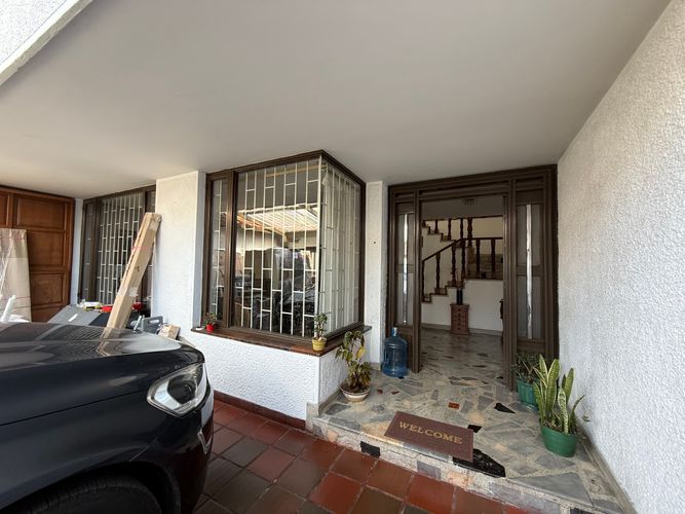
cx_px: 342
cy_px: 257
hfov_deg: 102.1
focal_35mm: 14
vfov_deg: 85.7
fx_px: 277
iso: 125
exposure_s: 1/99
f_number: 2.2
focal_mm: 2.22
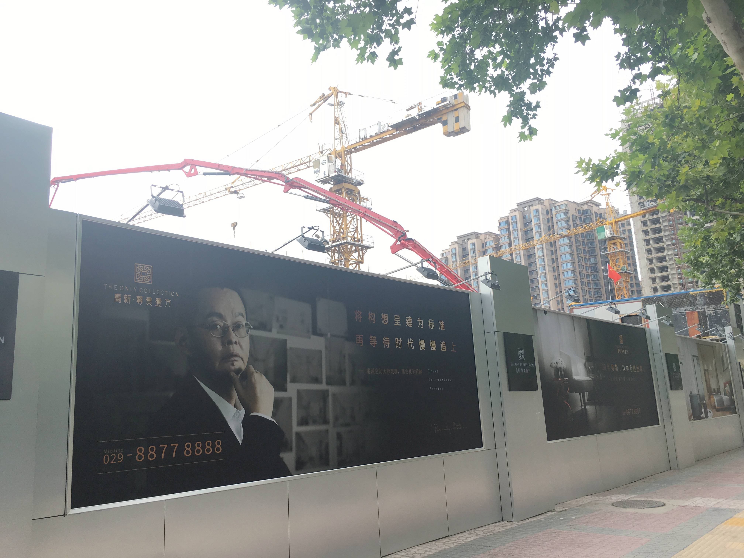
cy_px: 279
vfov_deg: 48.2
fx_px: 623
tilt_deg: +12.6
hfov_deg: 61.7
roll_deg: +3.4
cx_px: 372
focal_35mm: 29
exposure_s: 1/268
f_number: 2.2
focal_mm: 4.15
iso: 25
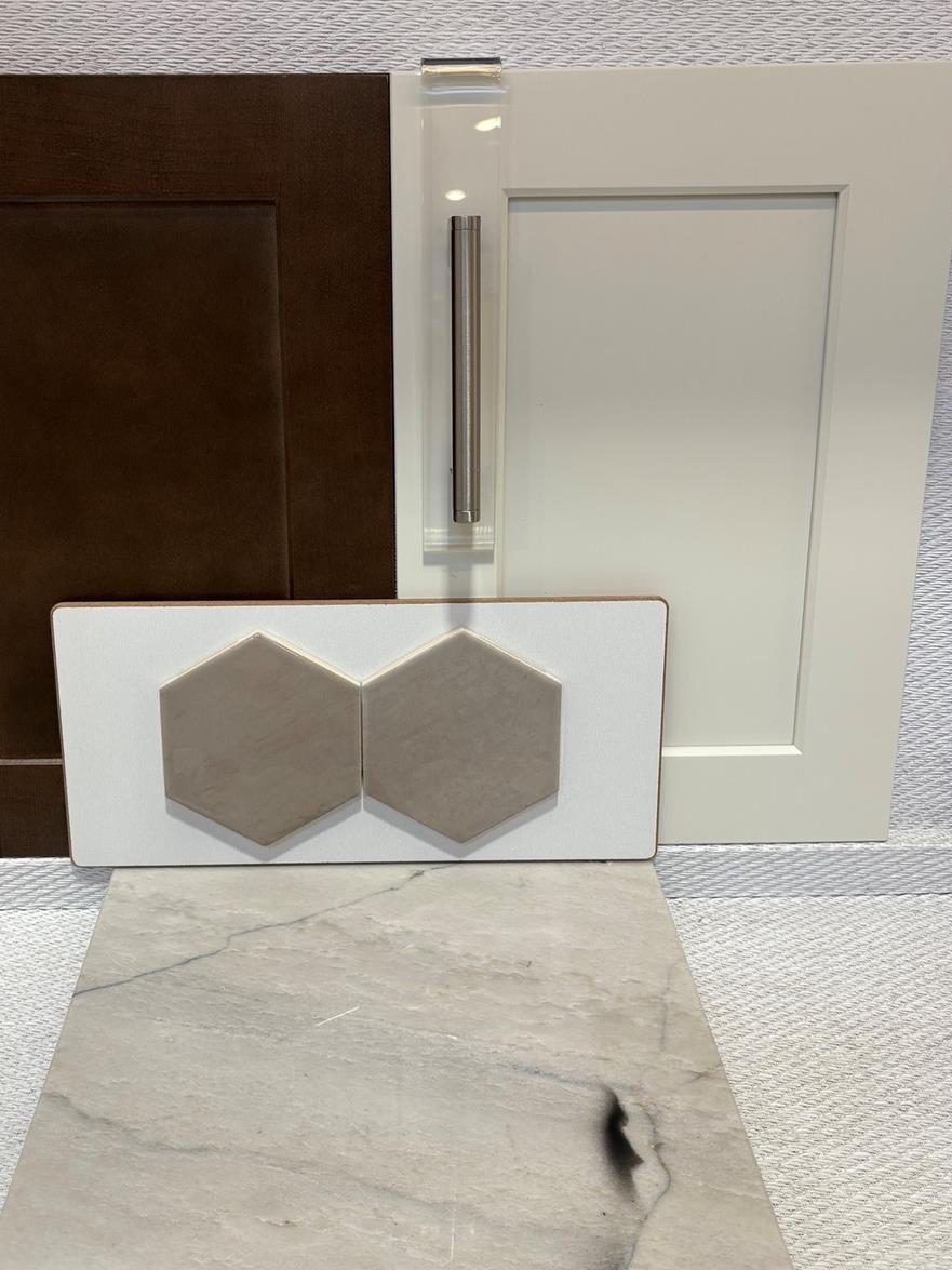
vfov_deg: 54.0
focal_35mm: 34
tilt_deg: -23.4
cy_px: 647
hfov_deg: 41.7
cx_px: 398
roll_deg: -0.5
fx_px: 1247
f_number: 1.6
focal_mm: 5.96
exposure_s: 1/193
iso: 40
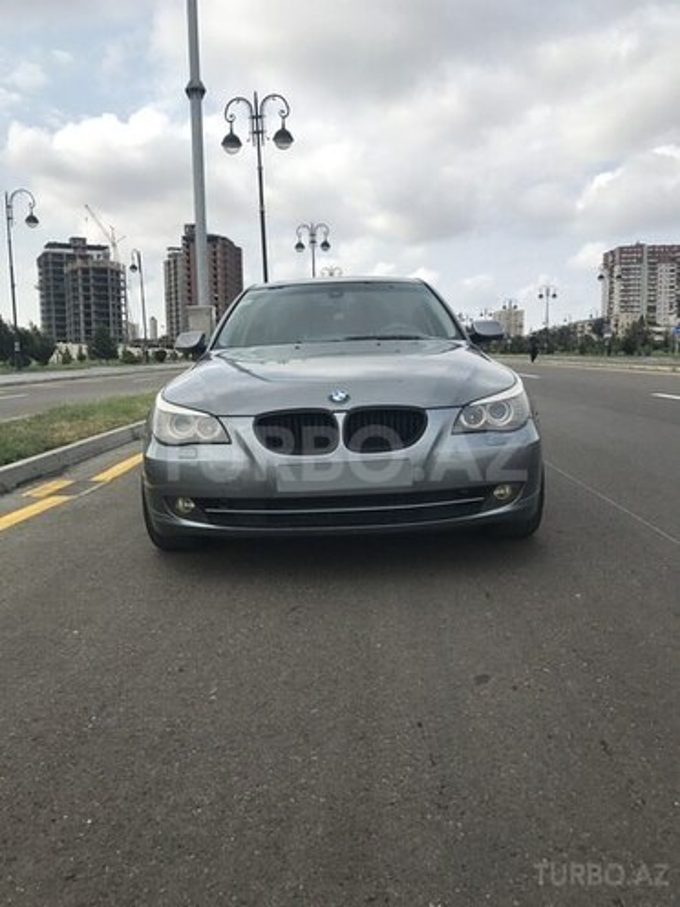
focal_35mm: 28
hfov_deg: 49.7
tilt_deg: -5.3
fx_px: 733
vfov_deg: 63.4
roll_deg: +1.2
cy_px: 454
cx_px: 340
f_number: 1.8
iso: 20
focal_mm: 3.99
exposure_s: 1/2994
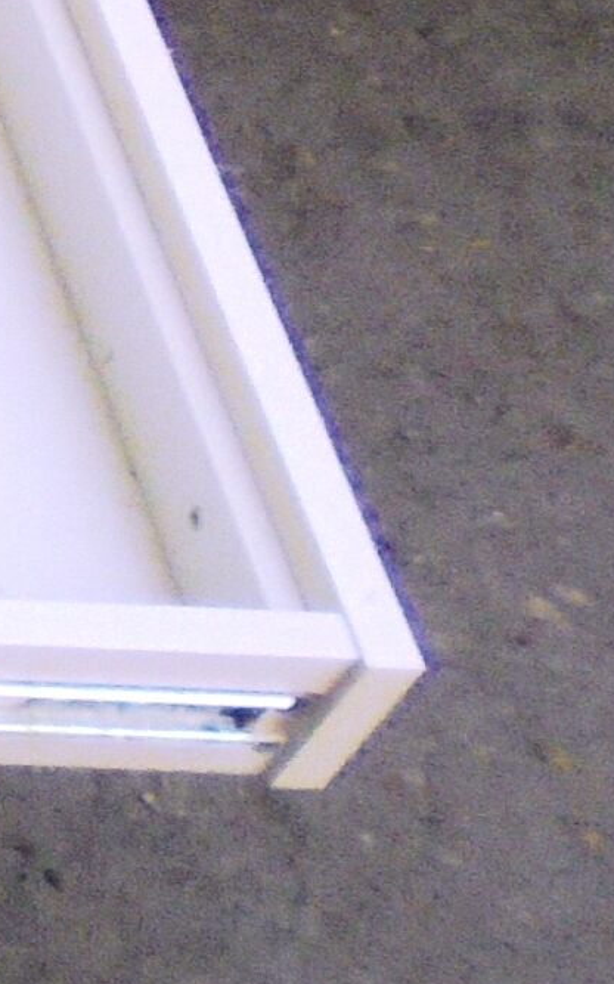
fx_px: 4045
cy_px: -109
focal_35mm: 151
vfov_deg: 13.6
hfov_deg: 6.7
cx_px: -1883
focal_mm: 4.6
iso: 100
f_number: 3.5
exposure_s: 1/320
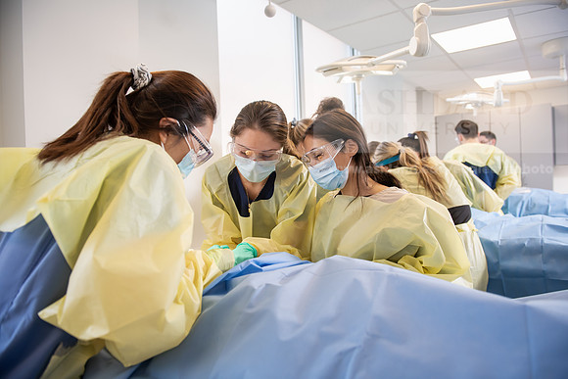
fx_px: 379
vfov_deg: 53.2
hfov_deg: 73.7
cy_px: 190
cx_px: 284
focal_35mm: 24
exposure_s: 1/200
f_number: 3.5
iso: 500
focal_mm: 24
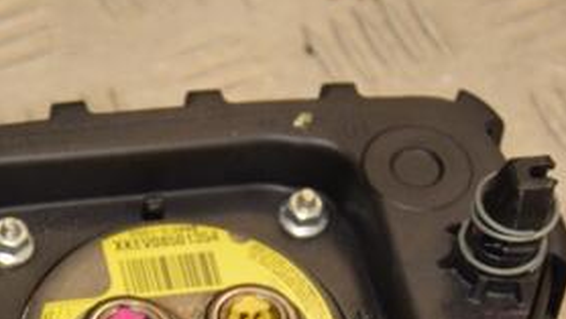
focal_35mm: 210
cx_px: 151
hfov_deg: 10.2
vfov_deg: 5.8
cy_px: 380
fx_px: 3155
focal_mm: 62
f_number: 5.3
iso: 800
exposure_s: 1/160
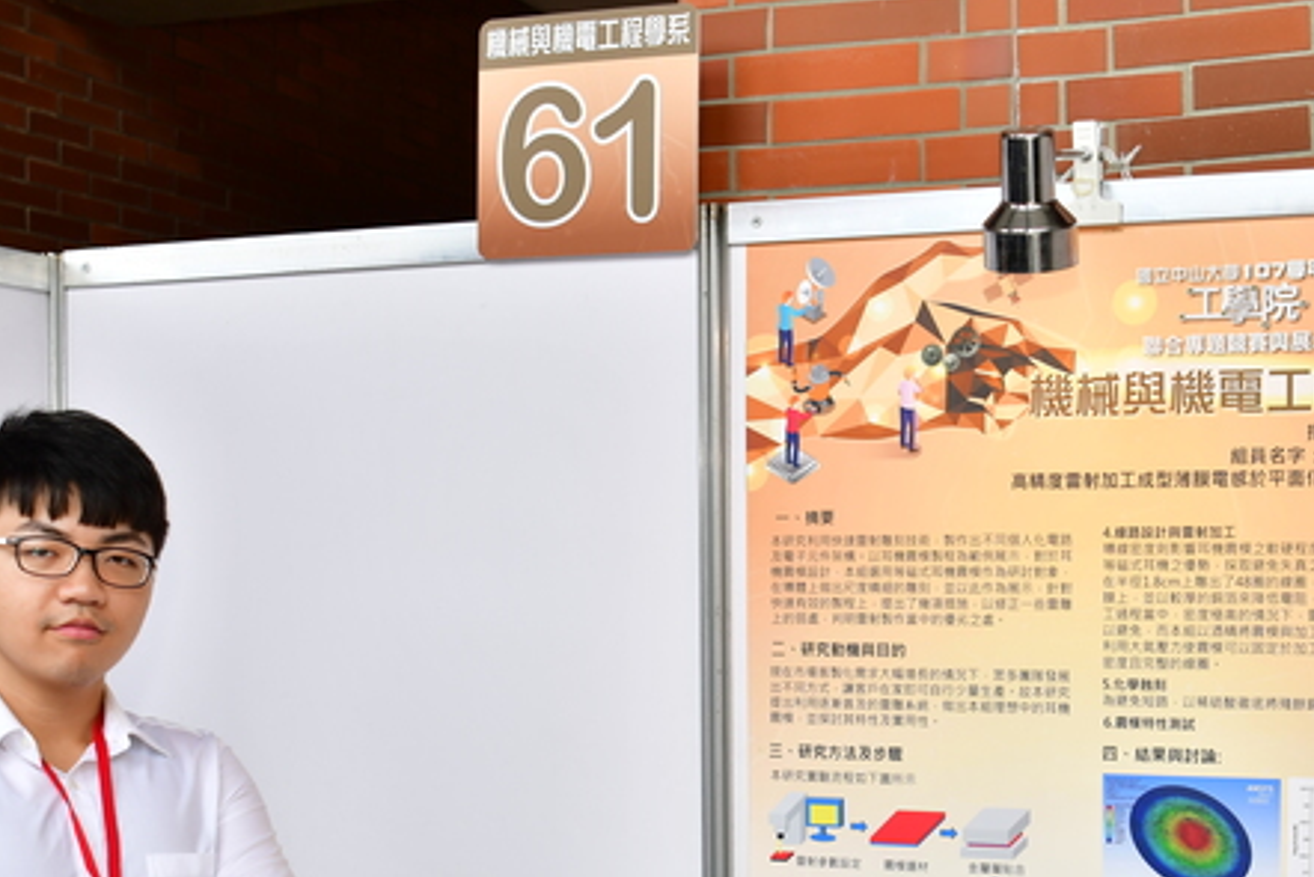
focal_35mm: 57
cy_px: 673
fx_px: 2081
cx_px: 812
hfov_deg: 34.9
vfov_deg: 23.5
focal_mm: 24
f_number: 2.8
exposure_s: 1/200
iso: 100
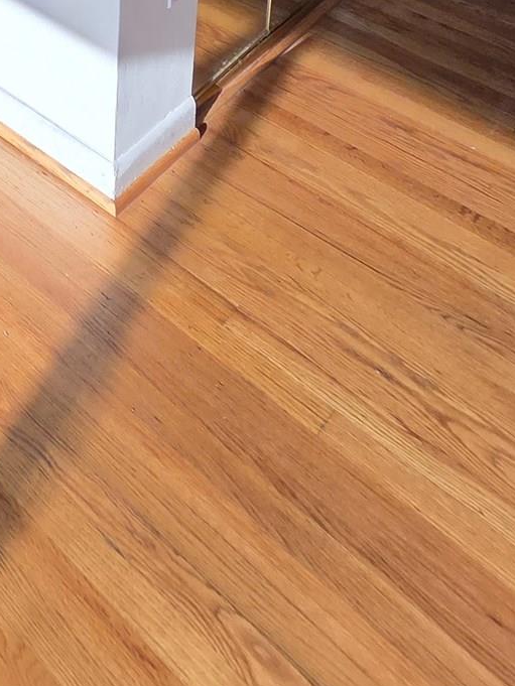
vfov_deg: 25.6
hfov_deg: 24.4
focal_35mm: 44
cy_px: -436
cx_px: -287
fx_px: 873
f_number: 2.2
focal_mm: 2.2
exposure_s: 1/363
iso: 100
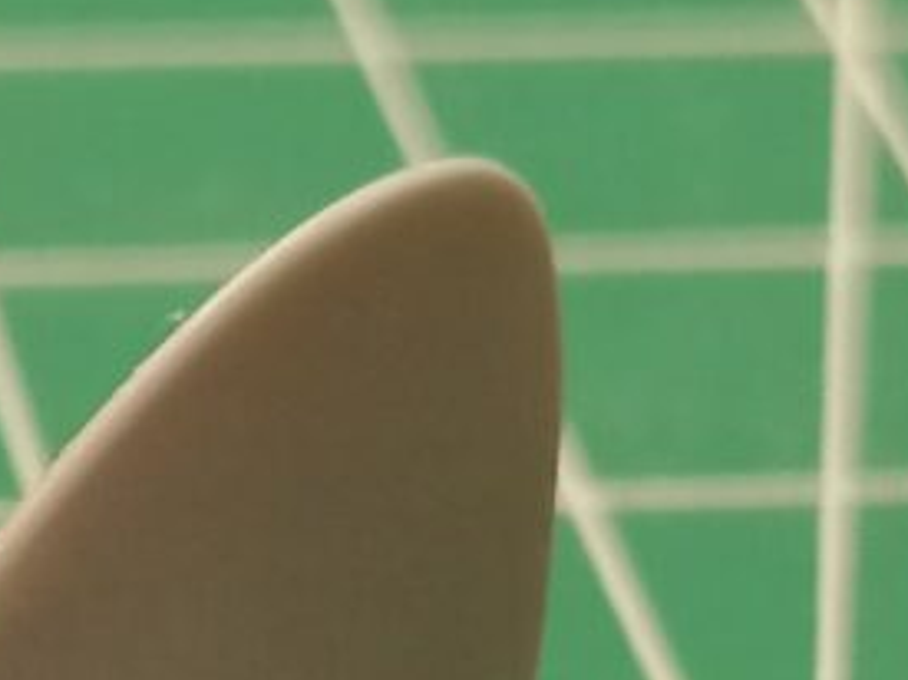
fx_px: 7237
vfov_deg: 5.3
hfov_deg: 7.1
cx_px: -46
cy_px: 1109
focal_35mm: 276
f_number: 1.8
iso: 160
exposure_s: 1/50
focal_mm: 3.95
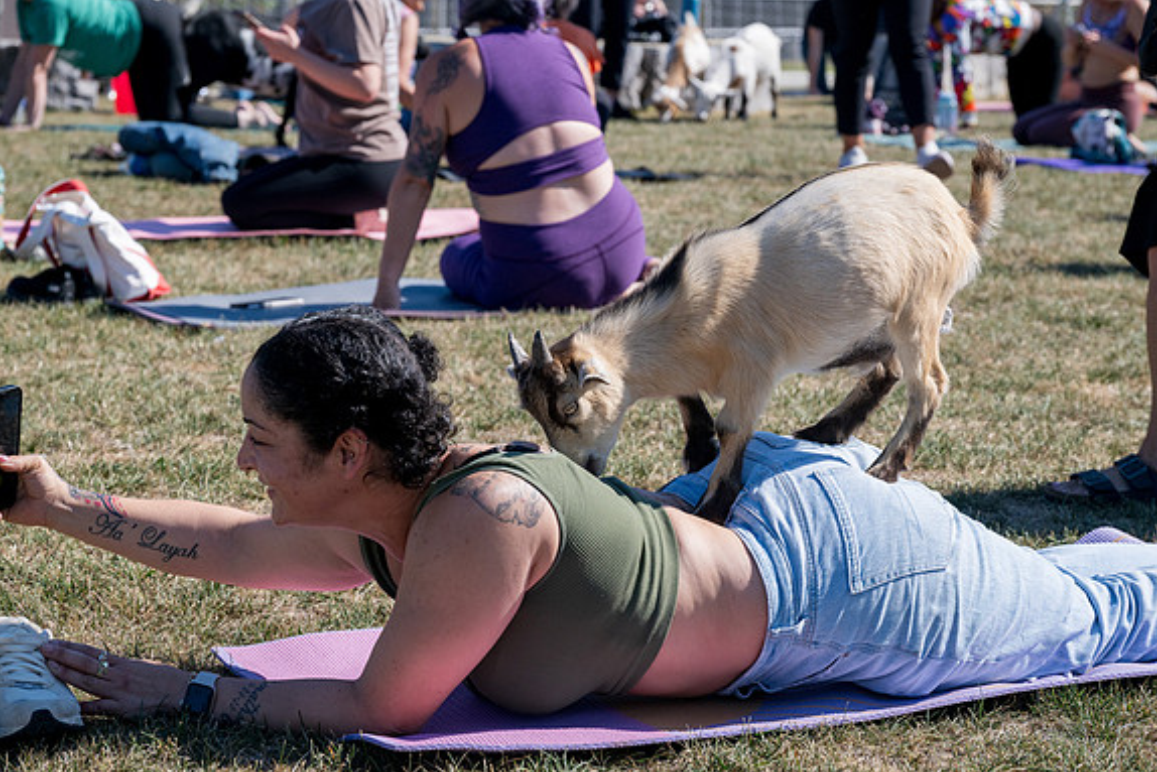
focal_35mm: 97
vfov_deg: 14.1
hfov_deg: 21.0
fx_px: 3118
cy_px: 388
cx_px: 583
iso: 400
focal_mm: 96
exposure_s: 1/1000
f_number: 8
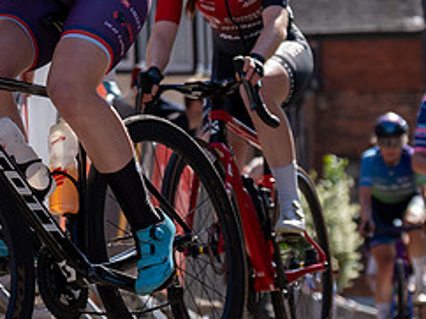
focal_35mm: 227
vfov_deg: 6.5
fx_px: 2791
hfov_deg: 8.6
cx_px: -71
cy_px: 39
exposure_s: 1/1000
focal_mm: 70
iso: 100
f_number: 3.5
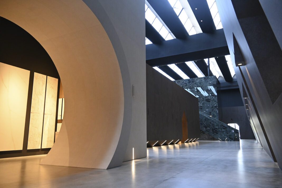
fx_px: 211
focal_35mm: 27
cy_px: 94
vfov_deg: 47.9
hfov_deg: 67.4
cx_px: 141
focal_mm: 18
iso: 2500
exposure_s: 1/125
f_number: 3.5
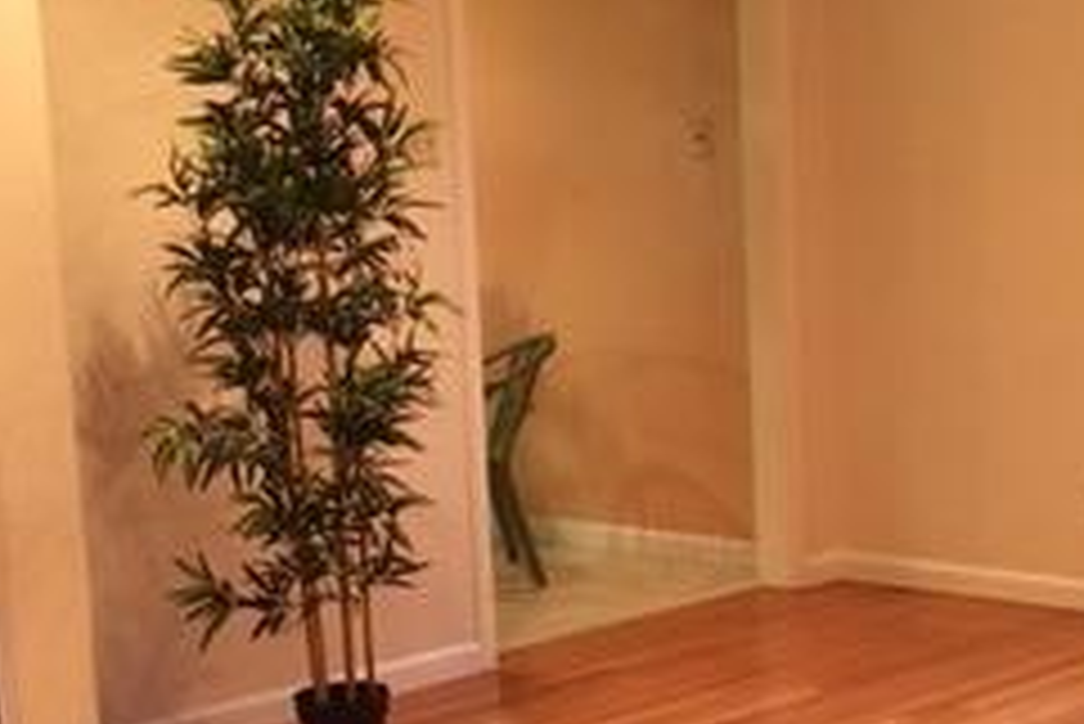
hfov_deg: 25.3
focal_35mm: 80
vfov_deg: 17.0
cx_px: 571
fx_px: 2410
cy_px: 535
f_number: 2.2
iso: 200
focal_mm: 4.15
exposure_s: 1/24
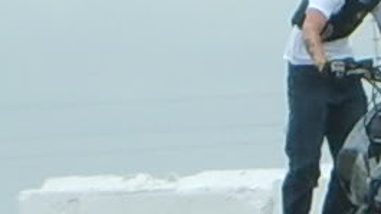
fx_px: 2788
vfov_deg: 4.4
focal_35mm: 276
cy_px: 168
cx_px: 318
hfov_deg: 7.8
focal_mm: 17.4
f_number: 4.9
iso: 50
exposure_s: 1/500
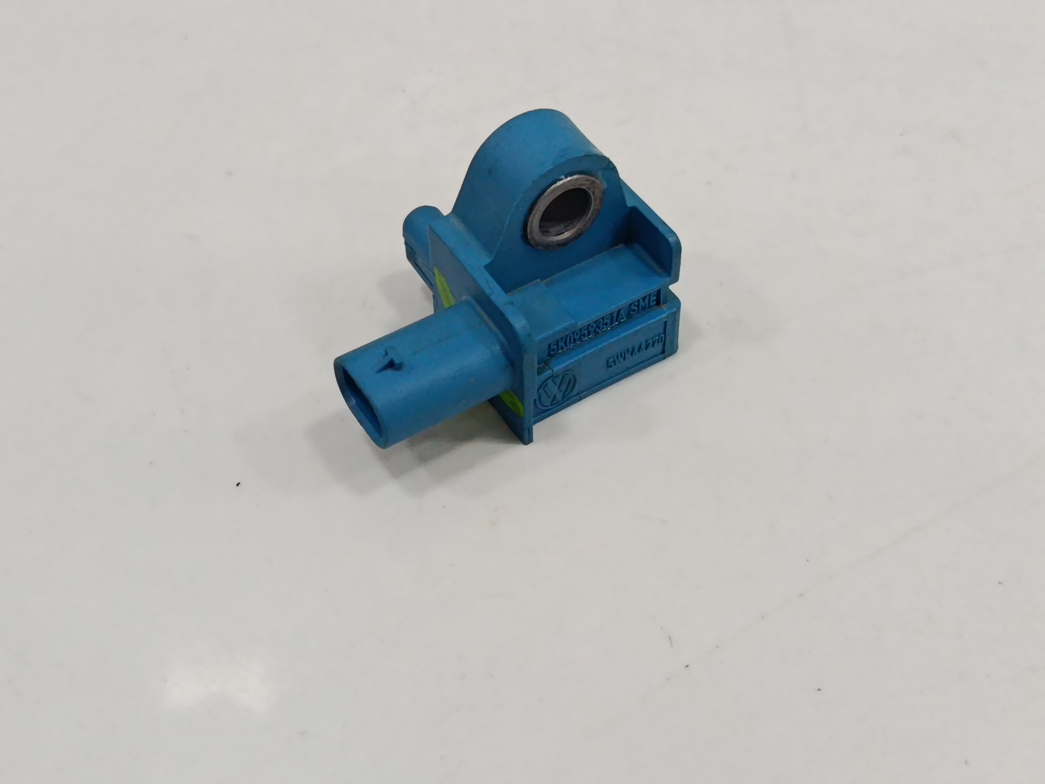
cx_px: 522
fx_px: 1509
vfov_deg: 29.1
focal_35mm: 50
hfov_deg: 38.2
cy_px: 392
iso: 857
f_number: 1.7
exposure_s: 1/100
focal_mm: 5.24
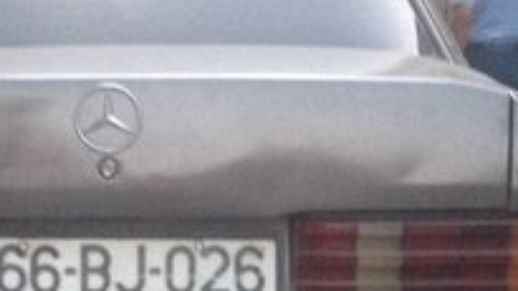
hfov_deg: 17.3
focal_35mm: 123
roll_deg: +0.0
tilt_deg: -13.9
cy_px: 391
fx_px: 1688
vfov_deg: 9.6
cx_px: 129
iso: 250
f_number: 2.4
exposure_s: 1/20
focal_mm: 4.28
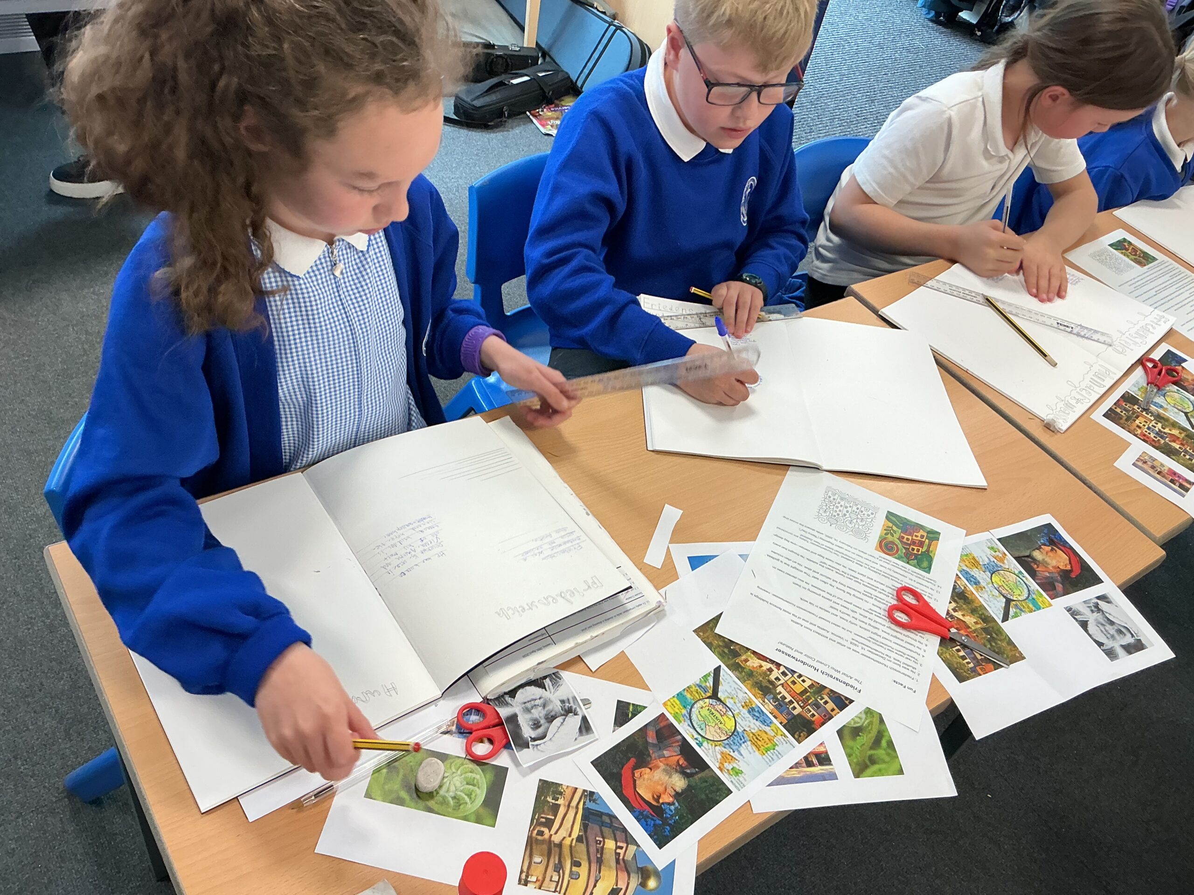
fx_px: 1000
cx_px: 597
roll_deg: -14.8
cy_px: 448
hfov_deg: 61.7
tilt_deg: -42.7
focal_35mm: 29
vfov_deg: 48.2
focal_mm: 3
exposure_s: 1/60
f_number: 1.8
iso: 64
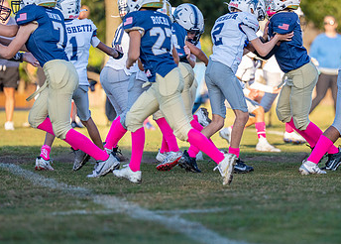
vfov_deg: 3.6
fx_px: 3914
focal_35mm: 404
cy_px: 56
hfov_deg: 5.0
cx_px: 262
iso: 400
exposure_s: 1/2500
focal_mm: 200
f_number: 2.8
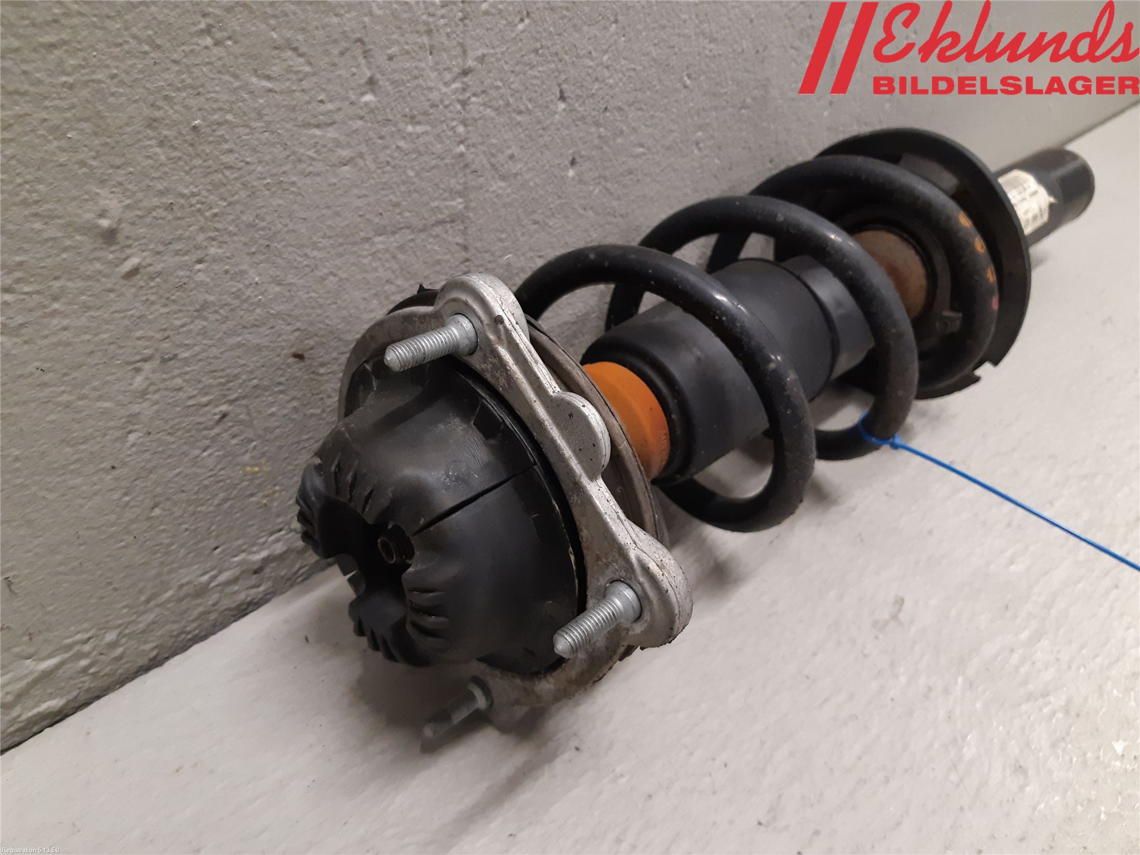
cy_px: 428
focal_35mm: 26
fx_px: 856
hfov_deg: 67.3
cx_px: 570
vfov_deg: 53.1
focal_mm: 3.93
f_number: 1.7
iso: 200
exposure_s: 1/50
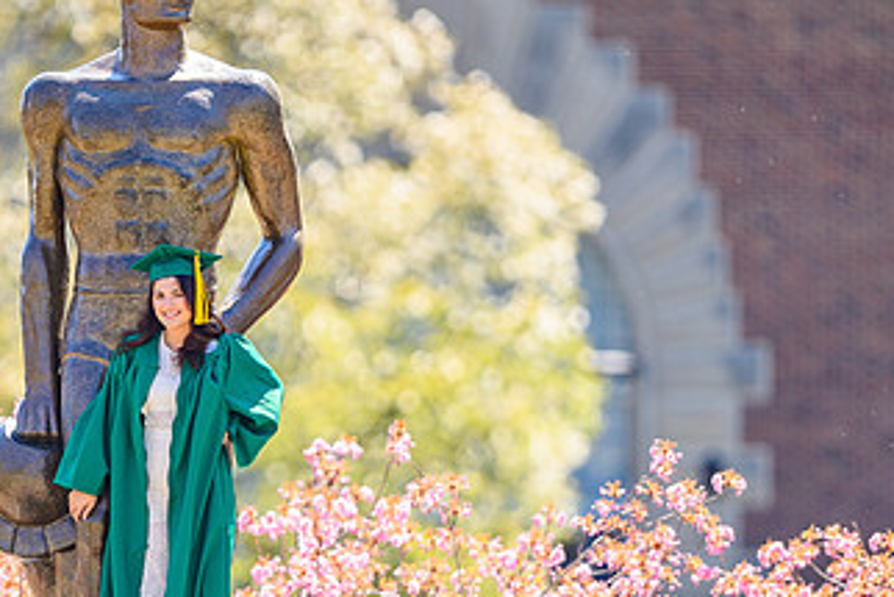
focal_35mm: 837
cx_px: 203
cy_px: 351
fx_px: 20794
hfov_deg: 2.5
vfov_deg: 1.6
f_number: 2.8
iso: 160
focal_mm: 400
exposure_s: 1/800
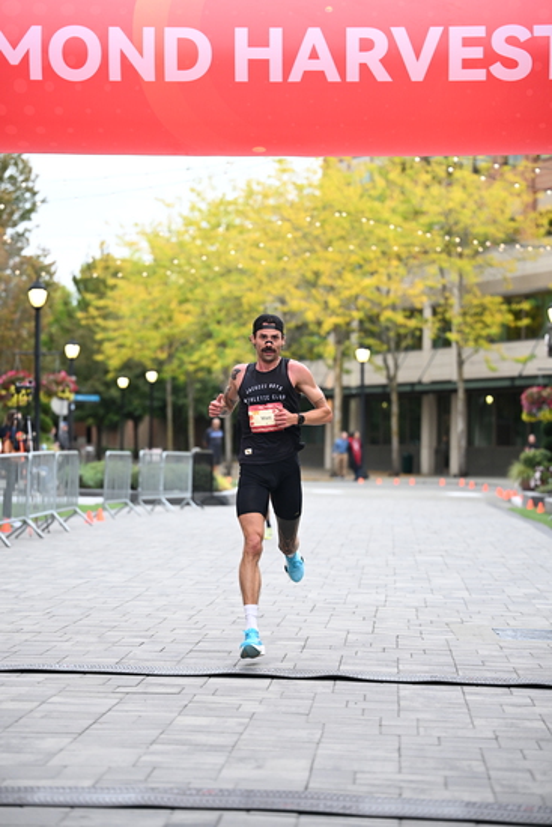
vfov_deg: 21.2
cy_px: 414
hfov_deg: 14.3
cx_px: 276
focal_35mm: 96
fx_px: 2206
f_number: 2.8
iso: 1250
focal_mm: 96
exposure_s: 1/640
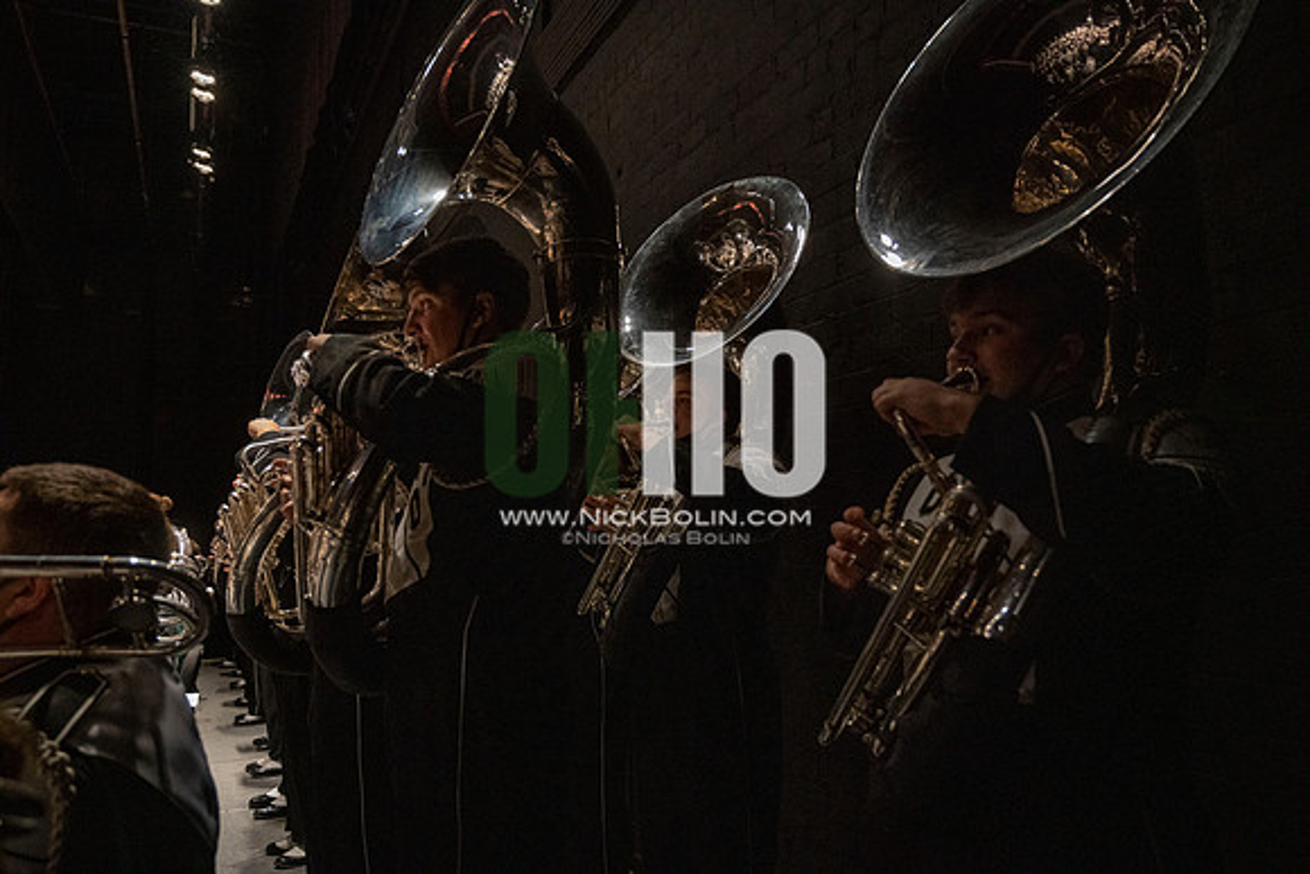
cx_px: 655
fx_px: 983
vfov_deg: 48.0
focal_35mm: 27
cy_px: 437
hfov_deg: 67.4
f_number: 4
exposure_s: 1/500
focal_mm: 27
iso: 6400
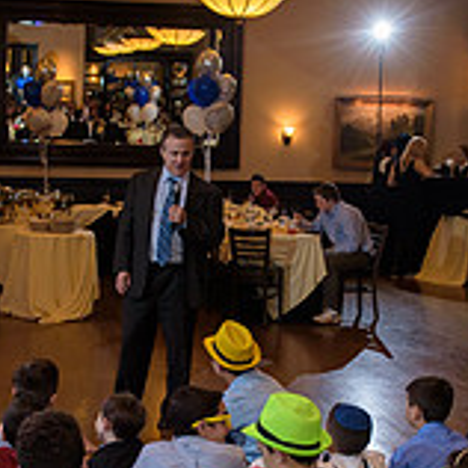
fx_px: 1147
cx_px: 231
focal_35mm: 75
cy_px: 375
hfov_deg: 23.1
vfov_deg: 22.7
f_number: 3.2
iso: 1600
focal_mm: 24
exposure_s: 1/125
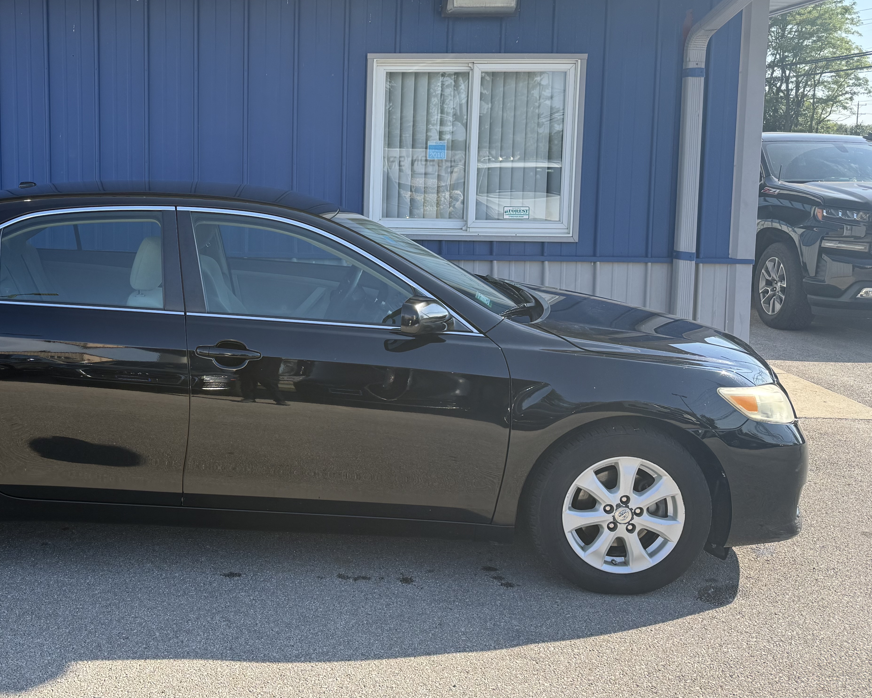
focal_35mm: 36
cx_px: 243
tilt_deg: -5.1
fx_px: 929
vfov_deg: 40.7
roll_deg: -0.7
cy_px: 234
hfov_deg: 48.7
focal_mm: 6.76
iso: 80
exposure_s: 1/1122
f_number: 1.78
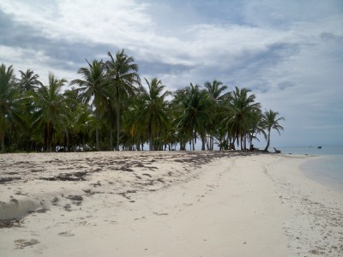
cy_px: 128
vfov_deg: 40.7
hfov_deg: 52.6
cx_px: 172
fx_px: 347
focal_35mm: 35
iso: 64
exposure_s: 1/1250
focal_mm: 6.3
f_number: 4.7
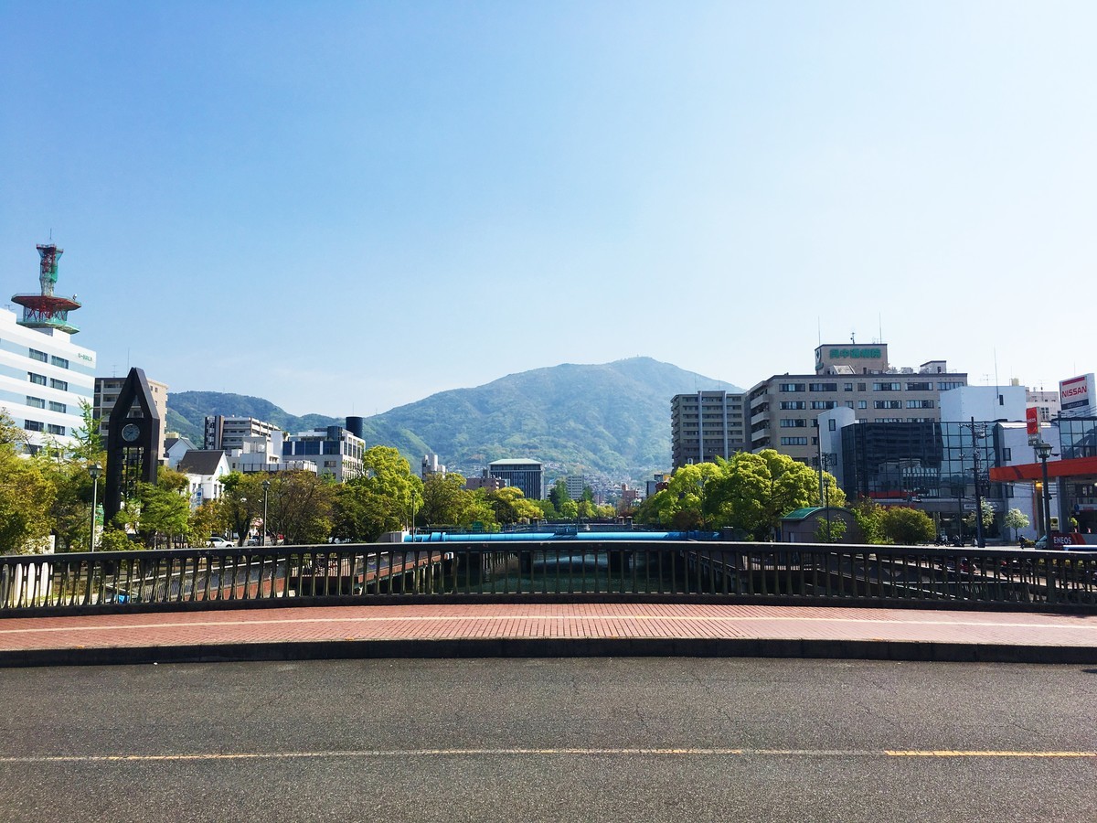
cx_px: 548
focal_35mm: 29
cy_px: 412
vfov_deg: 48.2
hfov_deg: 61.7
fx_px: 919
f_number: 2.2
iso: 25
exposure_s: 1/2331
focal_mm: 4.15
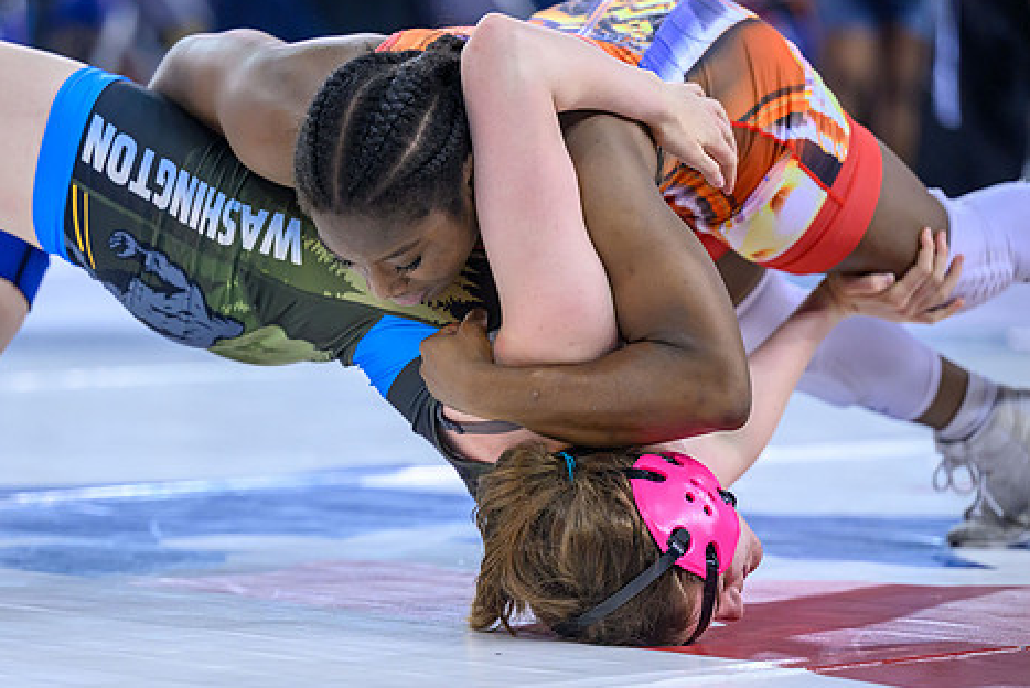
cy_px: 423
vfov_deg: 6.9
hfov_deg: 10.3
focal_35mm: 199
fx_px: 5697
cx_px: 408
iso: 2500
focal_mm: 145
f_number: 2.8
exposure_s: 1/800
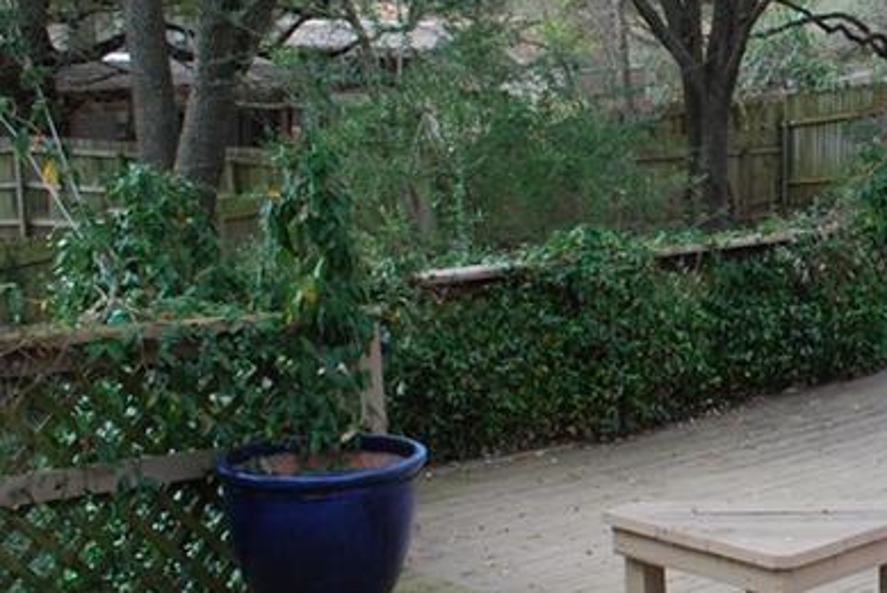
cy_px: 226
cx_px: 1056
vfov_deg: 19.2
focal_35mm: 71
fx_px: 1751
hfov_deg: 25.6
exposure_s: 1/125
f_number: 5.6
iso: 140
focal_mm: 18
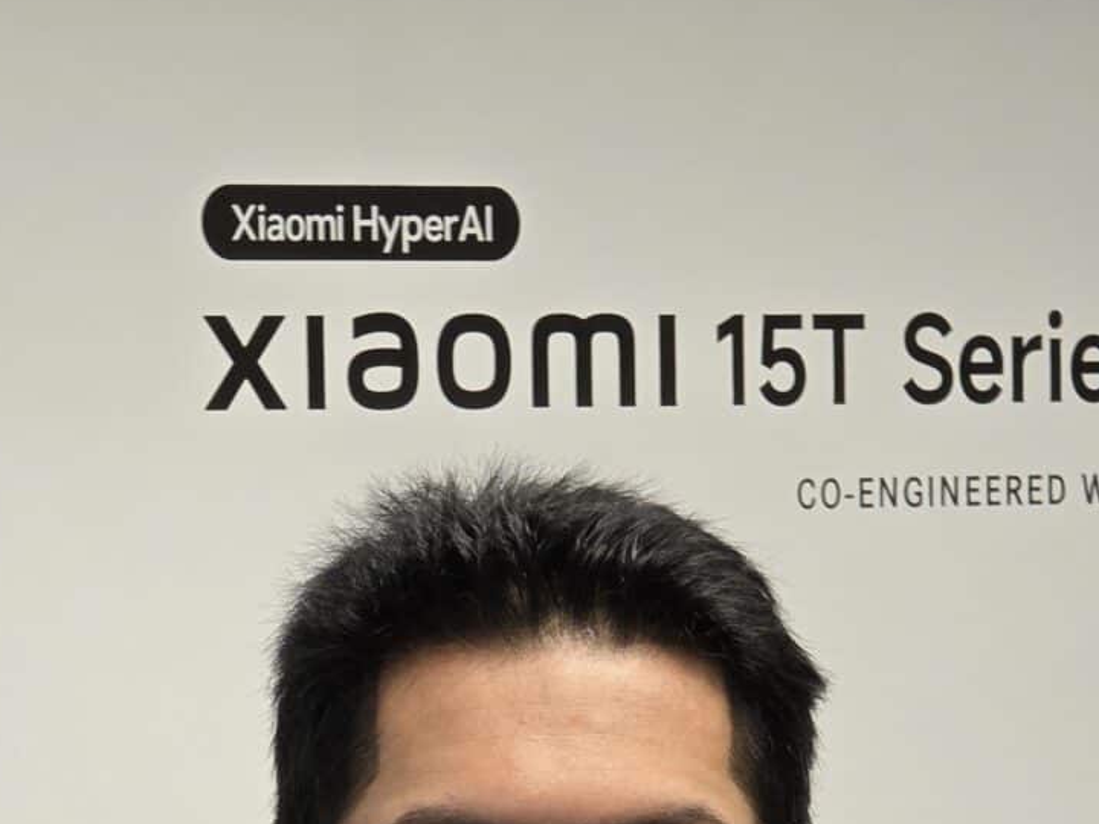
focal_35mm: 327
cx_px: 490
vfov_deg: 4.5
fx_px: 10382
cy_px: 1149
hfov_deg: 6.1
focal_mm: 18.6
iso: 250
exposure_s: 1/50
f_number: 3.4
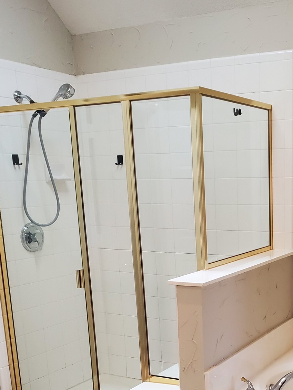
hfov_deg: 30.0
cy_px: 310
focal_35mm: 47
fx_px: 530
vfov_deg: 38.9
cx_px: 241
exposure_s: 1/120
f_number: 2.4
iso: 200
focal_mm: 4.3
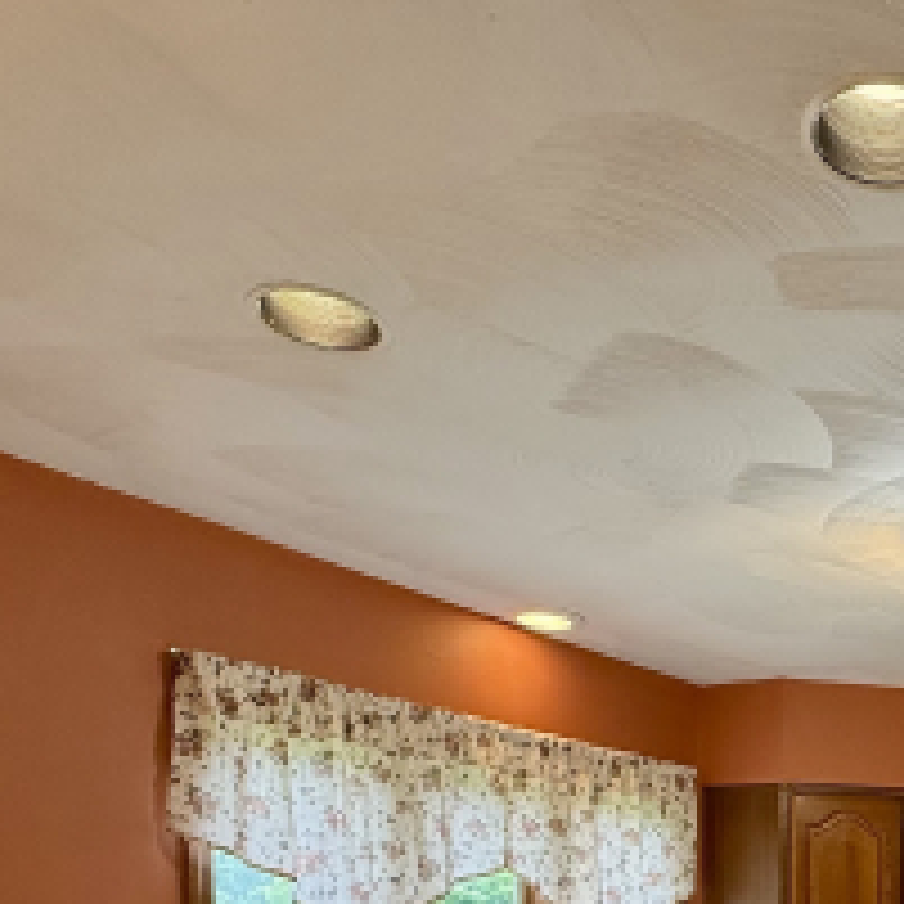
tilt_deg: -3.2
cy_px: 1025
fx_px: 1211
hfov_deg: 35.7
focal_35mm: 41
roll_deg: -1.0
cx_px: 965
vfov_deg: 34.5
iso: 200
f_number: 2.2
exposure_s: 1/120
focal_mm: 2.22
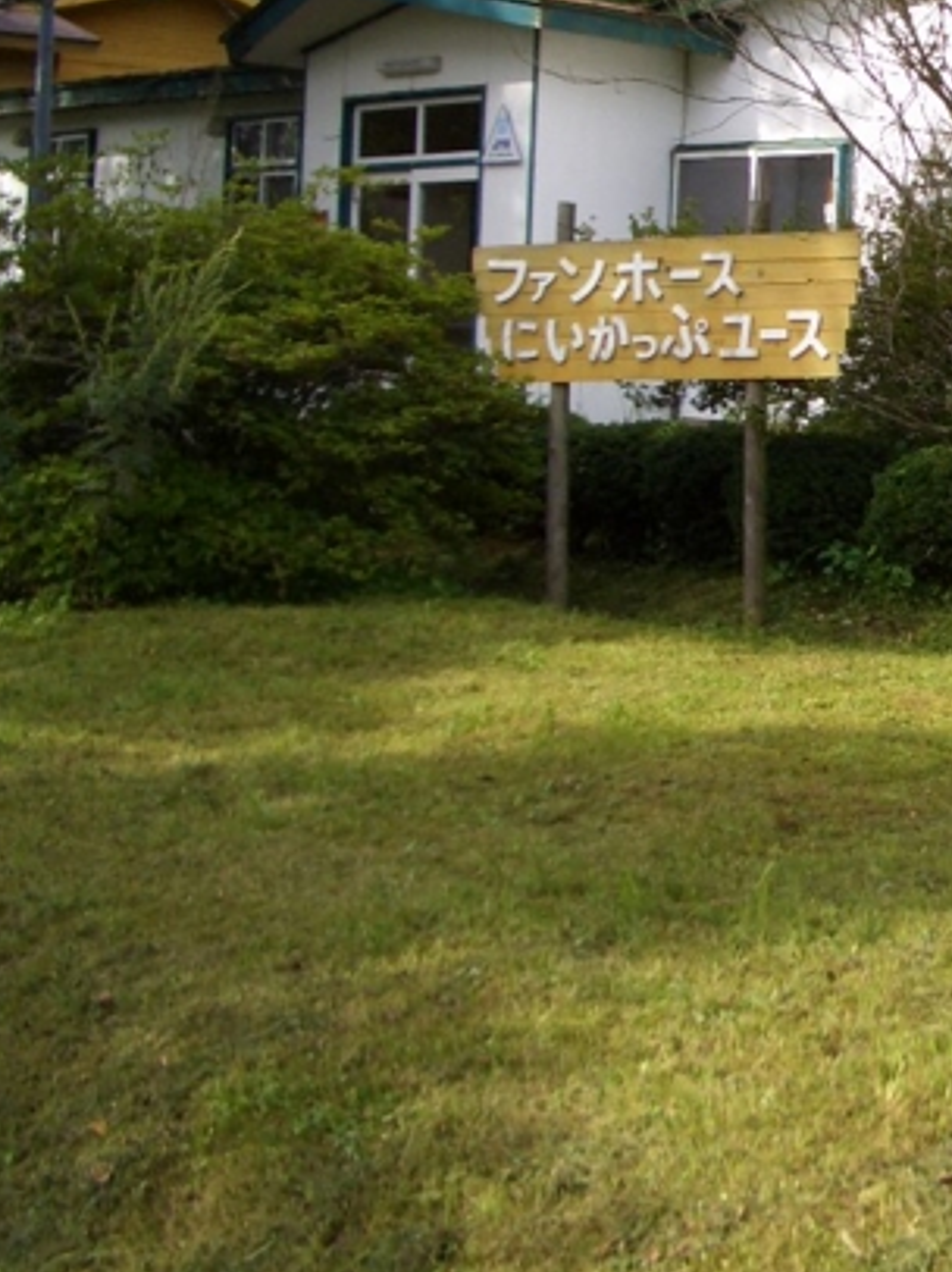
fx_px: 2533
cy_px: 429
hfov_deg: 19.8
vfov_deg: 28.0
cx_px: 1190
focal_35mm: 69
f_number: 4.3
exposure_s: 1/200
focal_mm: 5.8
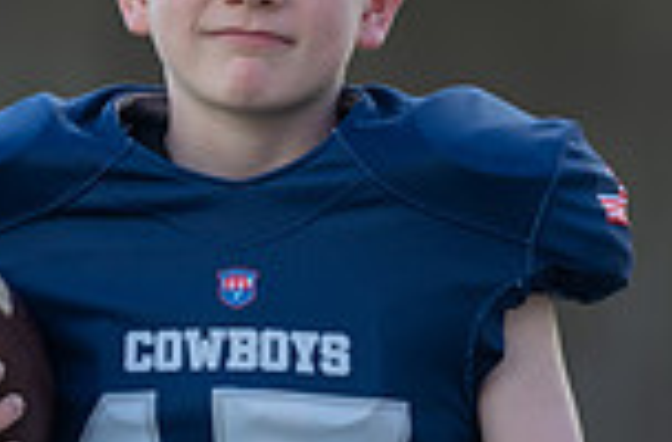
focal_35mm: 641
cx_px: 320
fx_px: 11916
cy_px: 307
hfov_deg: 3.2
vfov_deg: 2.1
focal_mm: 155
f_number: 2.8
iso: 100
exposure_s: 1/500
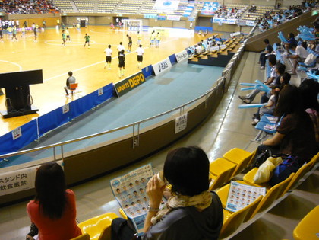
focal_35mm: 33
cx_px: 160
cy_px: 120
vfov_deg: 42.9
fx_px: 304
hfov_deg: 55.4
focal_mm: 5.5
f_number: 2.8
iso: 320
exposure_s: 1/30
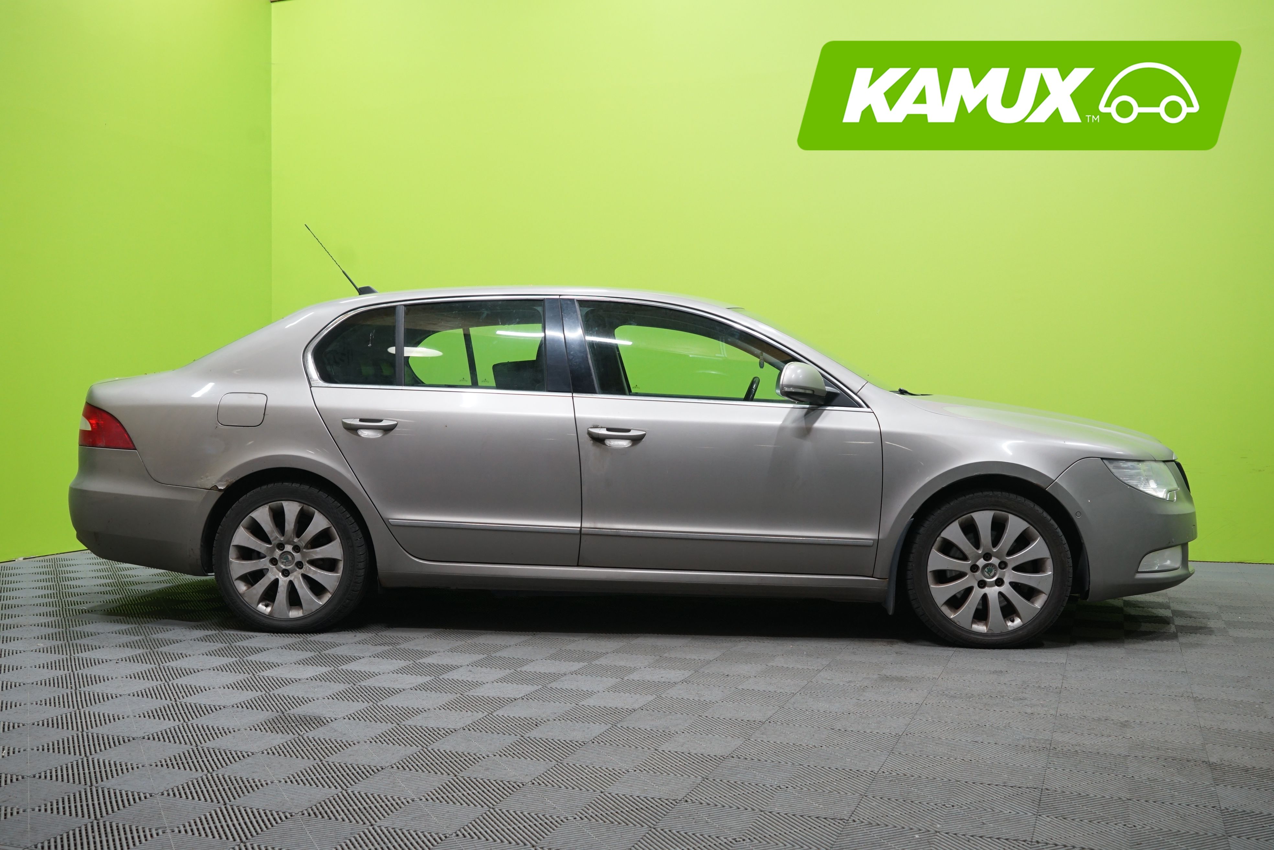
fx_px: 1274
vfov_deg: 36.9
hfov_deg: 53.1
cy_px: 425
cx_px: 637
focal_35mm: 36
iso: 800
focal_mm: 36
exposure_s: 1/20
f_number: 5.6
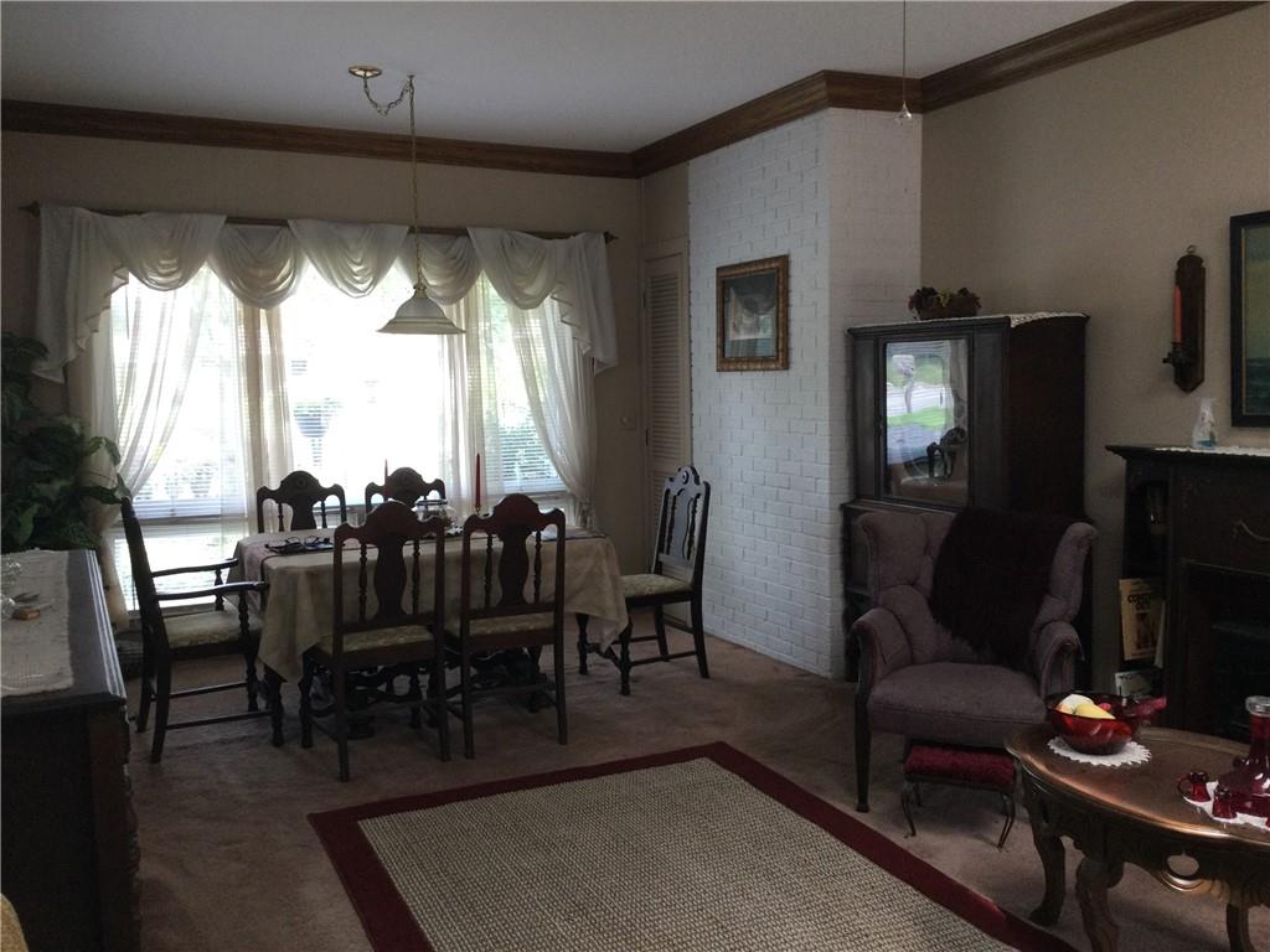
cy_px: 476
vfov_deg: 45.4
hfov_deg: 58.4
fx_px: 1137
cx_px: 635
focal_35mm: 31
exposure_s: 1/30
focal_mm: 3.3
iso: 50
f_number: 2.4
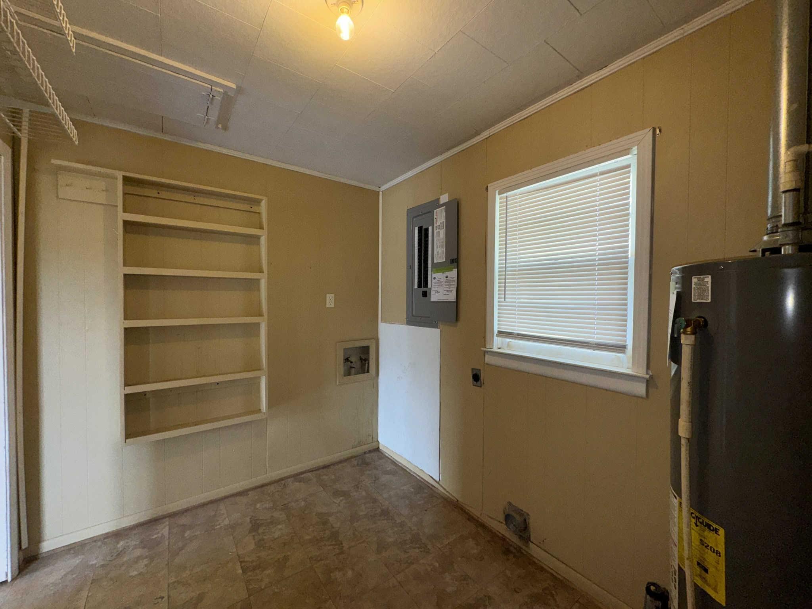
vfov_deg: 85.7
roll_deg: +0.3
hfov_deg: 102.1
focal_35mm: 14
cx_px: 406
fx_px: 328
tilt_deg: -1.9
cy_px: 304
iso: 50
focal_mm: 2.22
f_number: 2.2
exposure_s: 1/122
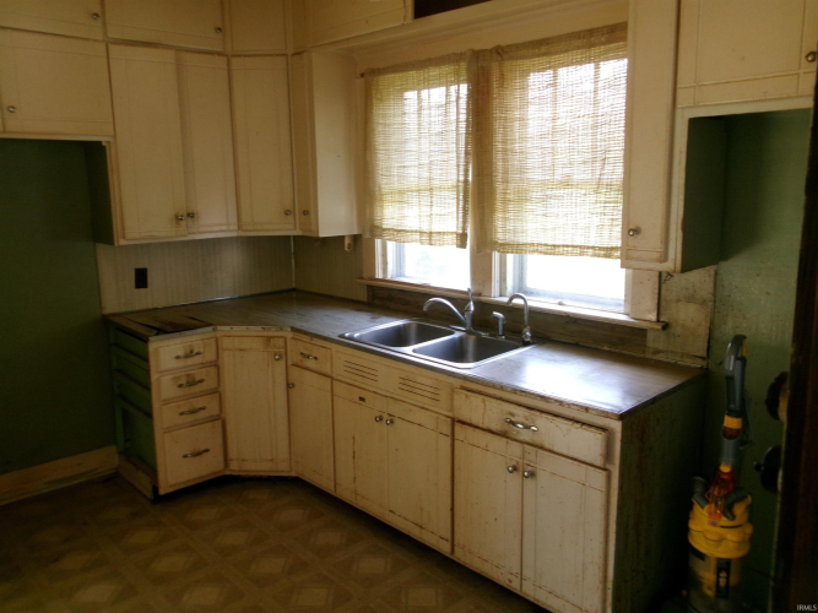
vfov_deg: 49.7
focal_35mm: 28
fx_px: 662
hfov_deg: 63.5
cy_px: 306
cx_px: 409
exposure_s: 1/34
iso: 177
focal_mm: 5.1
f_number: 3.9
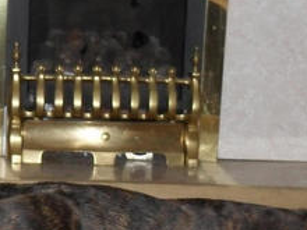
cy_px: 248
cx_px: 54
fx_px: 1534
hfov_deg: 11.4
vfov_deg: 8.5
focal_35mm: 173
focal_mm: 11.7
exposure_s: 1/60
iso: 400
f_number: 4.6
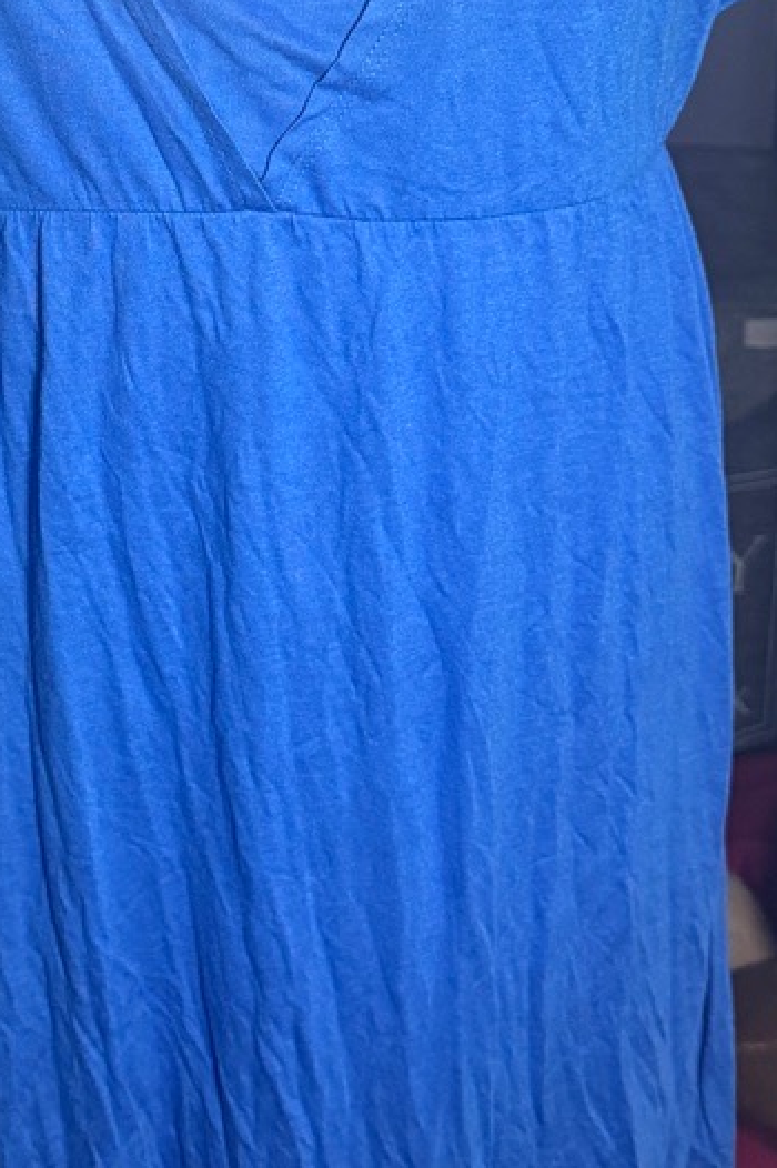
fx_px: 2464
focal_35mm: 76
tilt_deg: -20.0
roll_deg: +1.0
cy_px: 107
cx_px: 111
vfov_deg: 25.8
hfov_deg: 17.7
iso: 400
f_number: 1.78
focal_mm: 6.76
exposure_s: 1/60
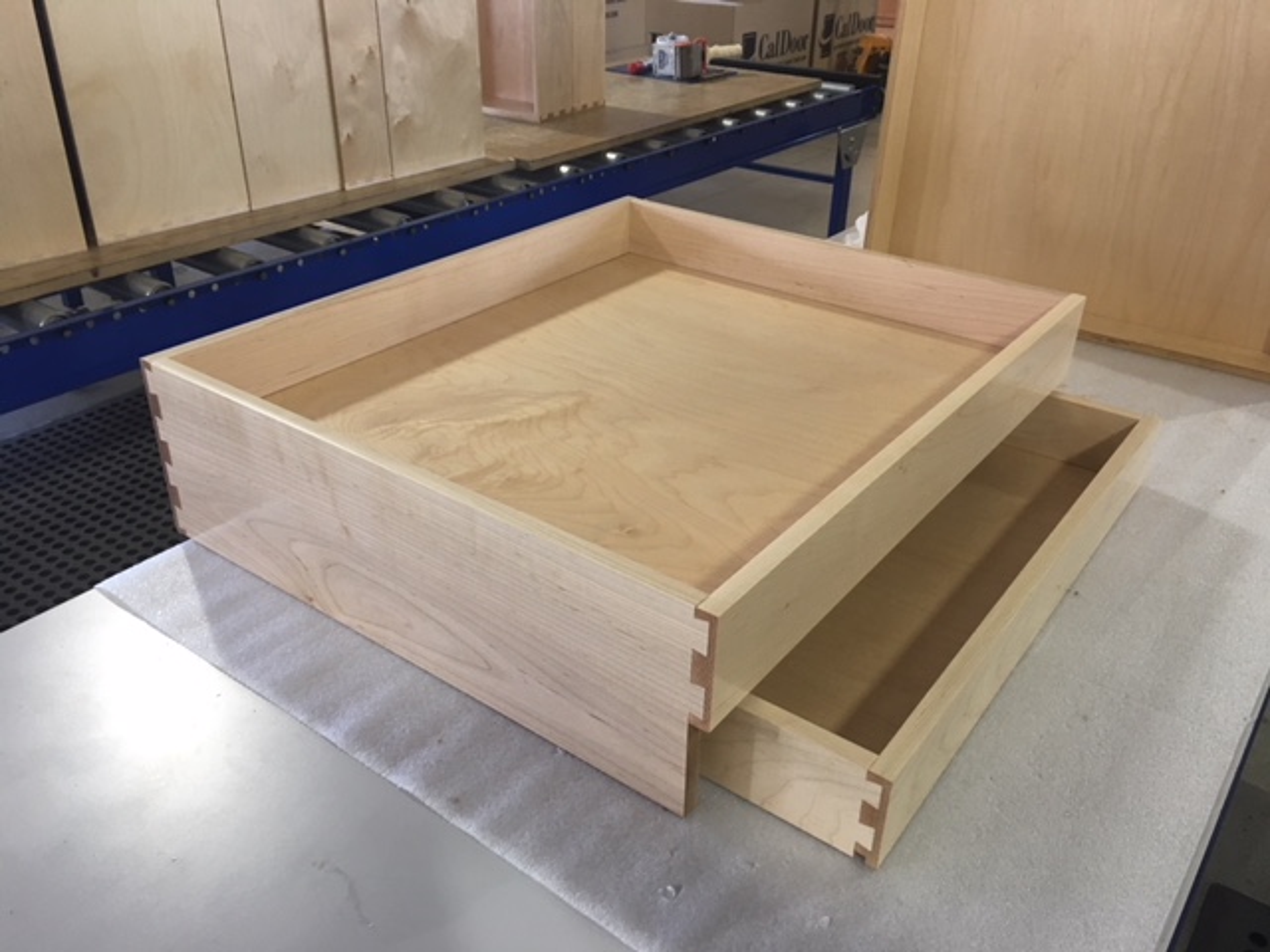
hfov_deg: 61.7
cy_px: 476
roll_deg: -0.3
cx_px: 635
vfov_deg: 48.2
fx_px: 1064
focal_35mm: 29
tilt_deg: -27.5
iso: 100
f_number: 2.2
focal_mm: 4.15
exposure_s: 1/30
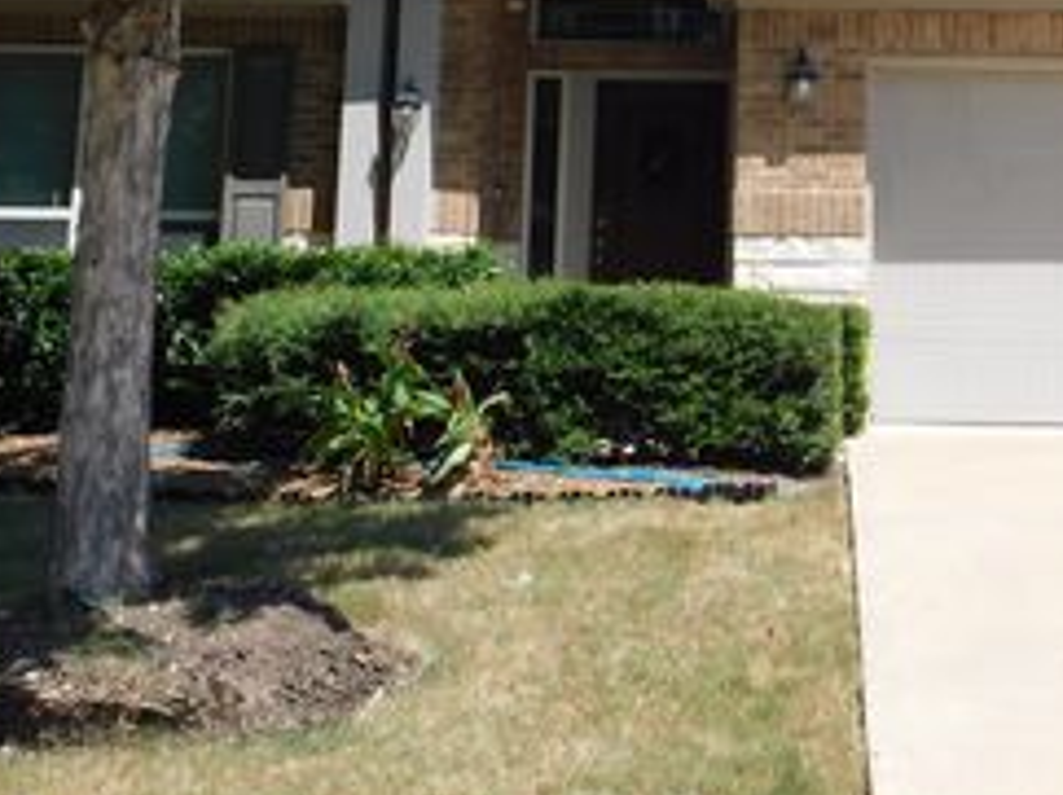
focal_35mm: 62
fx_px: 1902
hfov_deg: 30.6
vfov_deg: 22.7
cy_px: -7
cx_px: 817
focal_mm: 5.3
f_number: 3.2
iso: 125
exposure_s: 1/1000
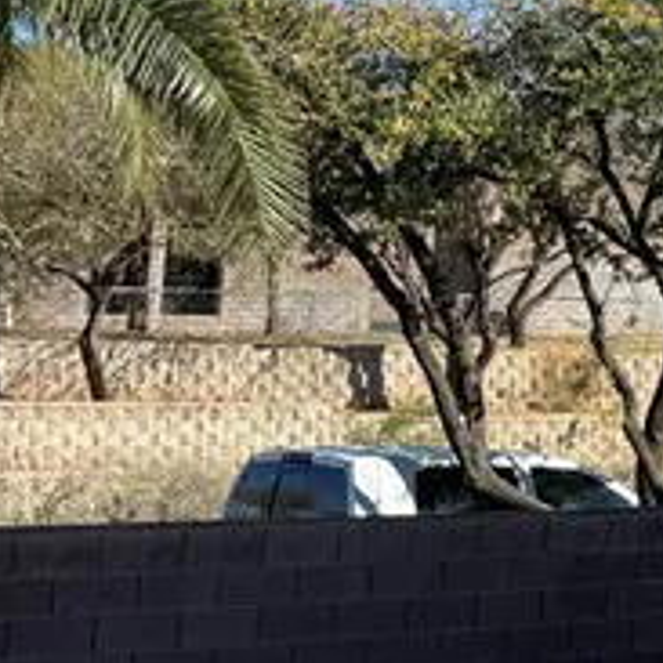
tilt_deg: +8.1
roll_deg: +0.3
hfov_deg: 11.3
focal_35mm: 119
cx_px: 1764
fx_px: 2579
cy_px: 11
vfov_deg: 14.4
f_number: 1.78
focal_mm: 6.76
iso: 80
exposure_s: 1/2611
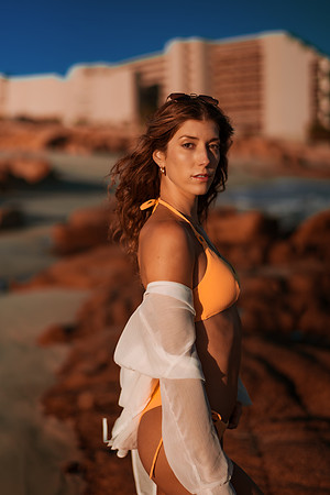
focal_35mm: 58
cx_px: 165
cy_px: 248
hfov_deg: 23.4
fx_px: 797
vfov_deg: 34.5
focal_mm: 58
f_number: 1.8
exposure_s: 1/8000
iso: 50
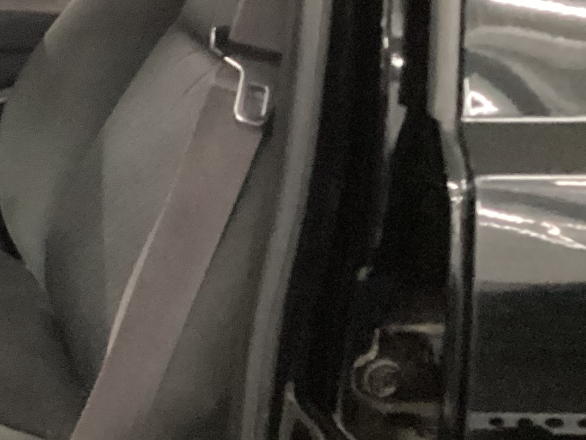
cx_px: -296
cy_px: 17
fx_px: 1591
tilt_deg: -19.0
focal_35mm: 94
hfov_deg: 18.5
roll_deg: -1.1
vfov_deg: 15.5
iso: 640
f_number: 2.4
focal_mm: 3.3
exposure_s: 1/20
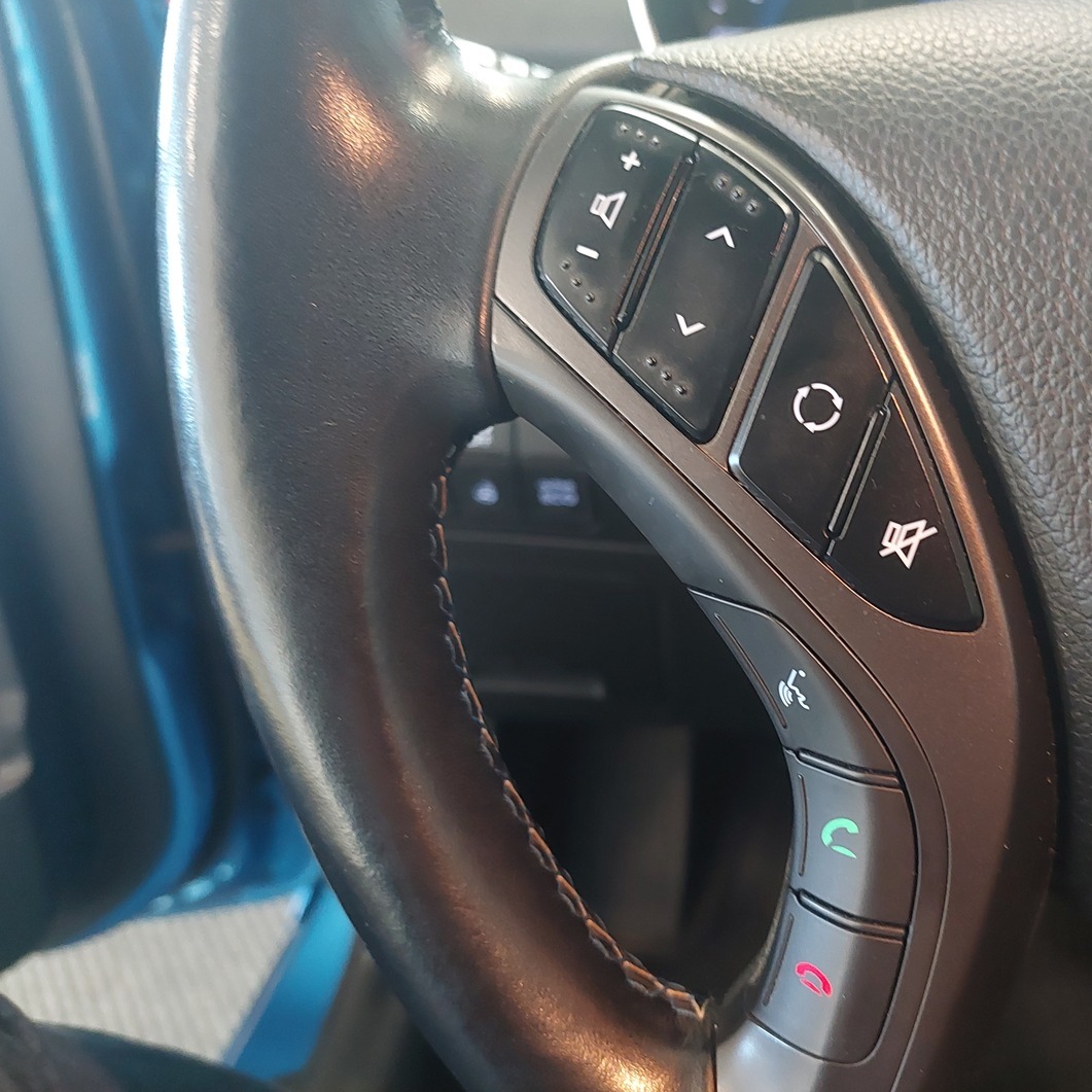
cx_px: 700
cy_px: 544
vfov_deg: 54.0
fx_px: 1071
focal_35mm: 30
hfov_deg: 53.3
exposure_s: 1/25
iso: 640
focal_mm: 5.23
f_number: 1.8
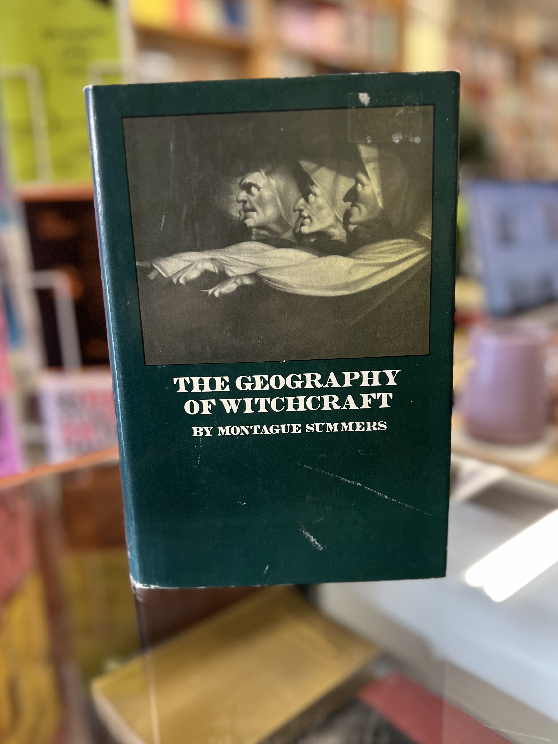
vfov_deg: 65.3
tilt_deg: -12.5
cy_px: 372
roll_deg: +3.0
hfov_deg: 51.3
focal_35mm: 27
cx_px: 273
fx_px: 580
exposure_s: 1/60
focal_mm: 5.7
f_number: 1.5
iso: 320
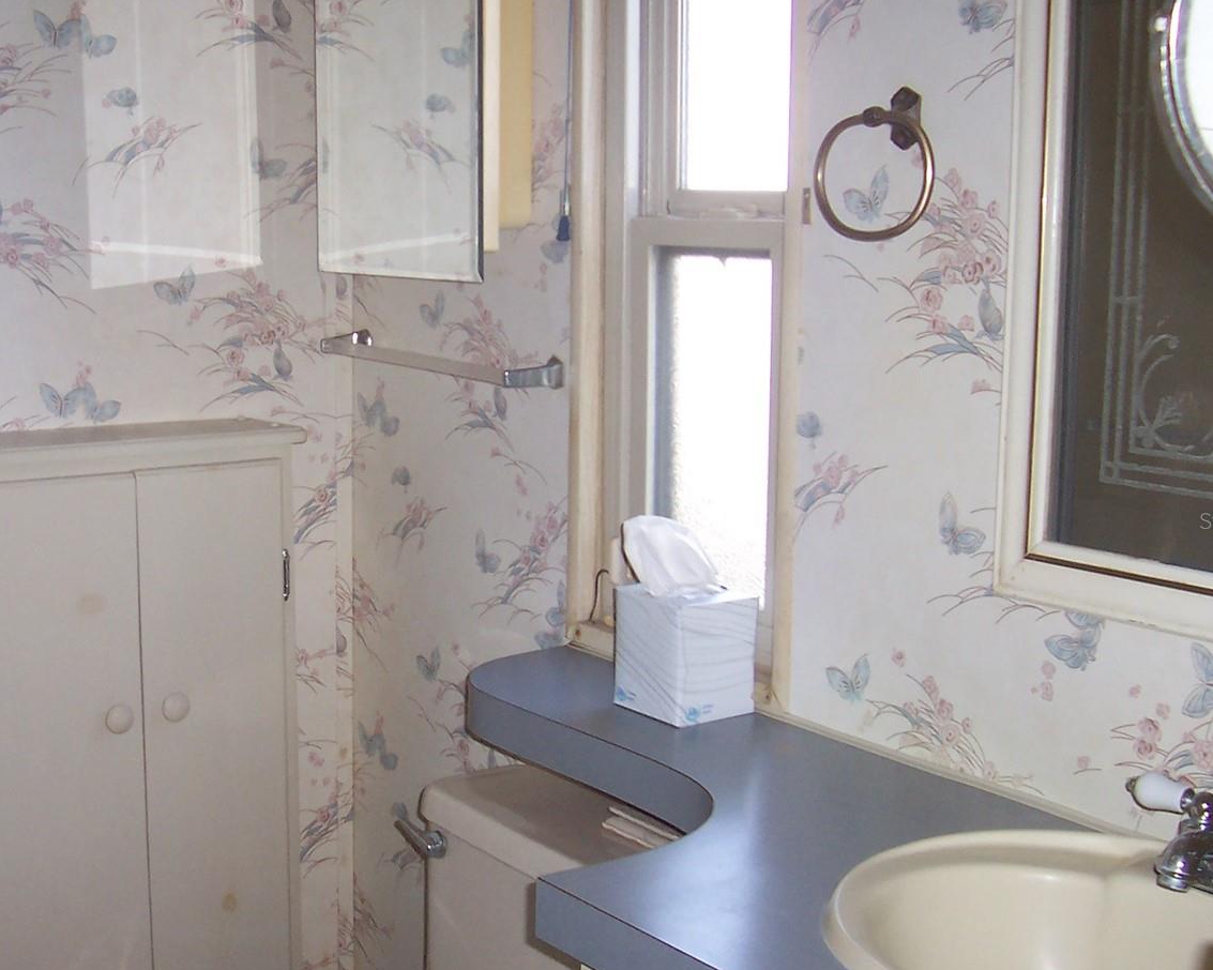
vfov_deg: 29.7
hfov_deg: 36.4
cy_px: 520
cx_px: 444
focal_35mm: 51
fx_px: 1831
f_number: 2.8
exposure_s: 1/60
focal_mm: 5.6
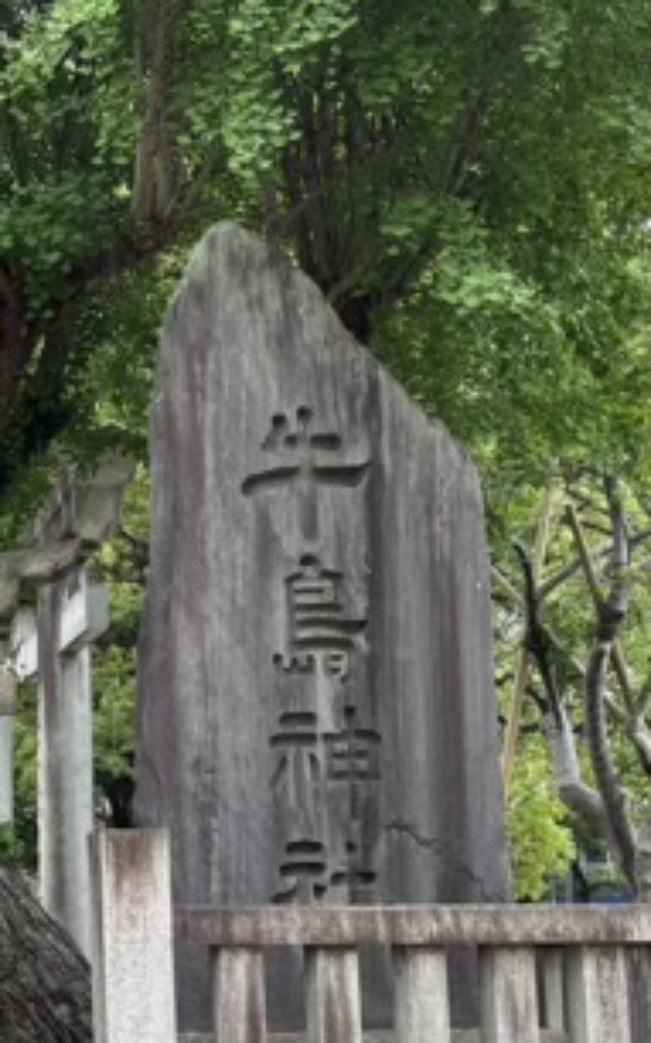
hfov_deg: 18.9
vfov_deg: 32.1
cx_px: -225
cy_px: 724
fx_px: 1790
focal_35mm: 63
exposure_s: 1/283
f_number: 1.6
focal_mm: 5.96
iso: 50
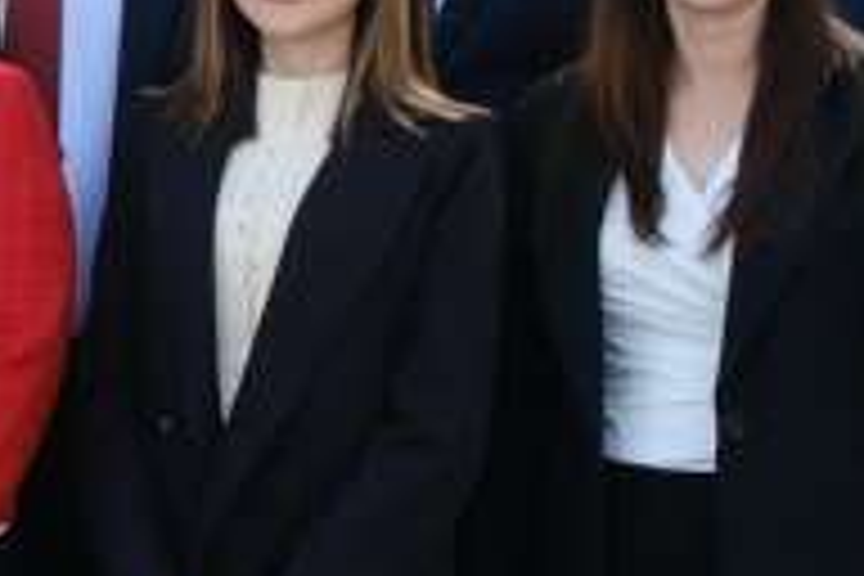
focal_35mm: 167
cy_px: -47
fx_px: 4008
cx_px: -86
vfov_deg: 8.2
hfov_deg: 12.1
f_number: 5.6
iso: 160
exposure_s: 1/100
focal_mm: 16.5
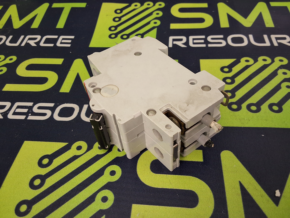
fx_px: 235
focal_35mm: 28
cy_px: 109
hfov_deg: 63.4
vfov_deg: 49.7
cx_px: 145
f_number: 1.9
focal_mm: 2.91
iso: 320
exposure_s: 1/24
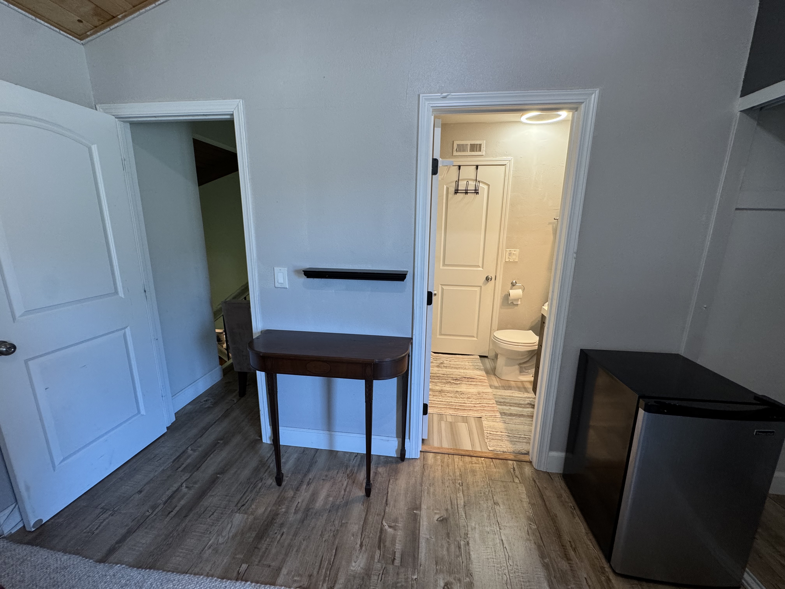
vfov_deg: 85.7
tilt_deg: -13.6
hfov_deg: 102.1
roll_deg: -1.3
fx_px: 317
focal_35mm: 14
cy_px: 294
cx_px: 392
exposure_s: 1/60
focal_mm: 2.22
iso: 200
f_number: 2.2
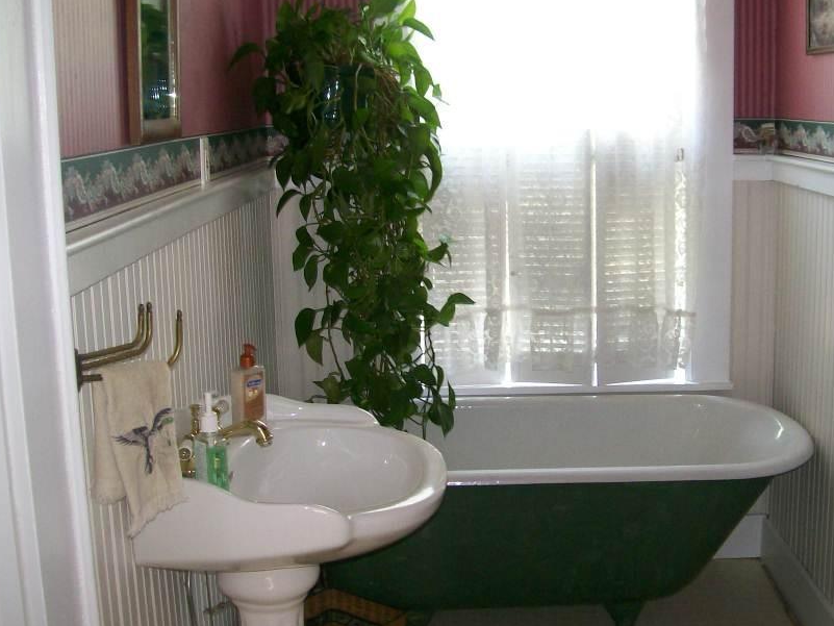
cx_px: 474
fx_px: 1108
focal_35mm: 46
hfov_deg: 41.1
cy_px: 312
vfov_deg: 31.5
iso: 140
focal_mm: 6
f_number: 2.7
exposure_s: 1/16
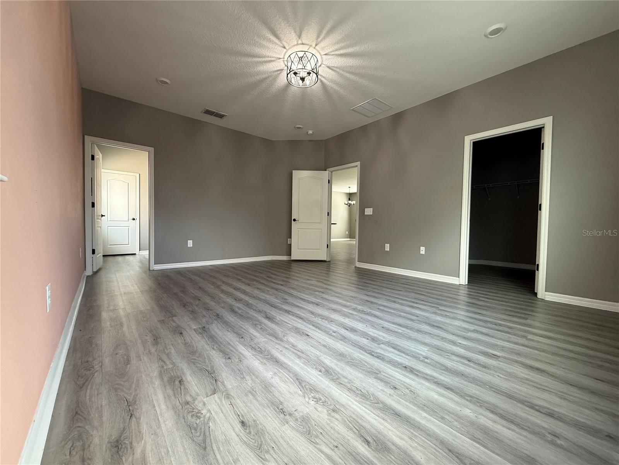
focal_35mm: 14
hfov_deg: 102.1
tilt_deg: -0.5
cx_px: 310
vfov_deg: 85.7
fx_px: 250
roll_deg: -0.5
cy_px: 232
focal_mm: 2.22
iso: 250
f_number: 2.2
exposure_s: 1/60
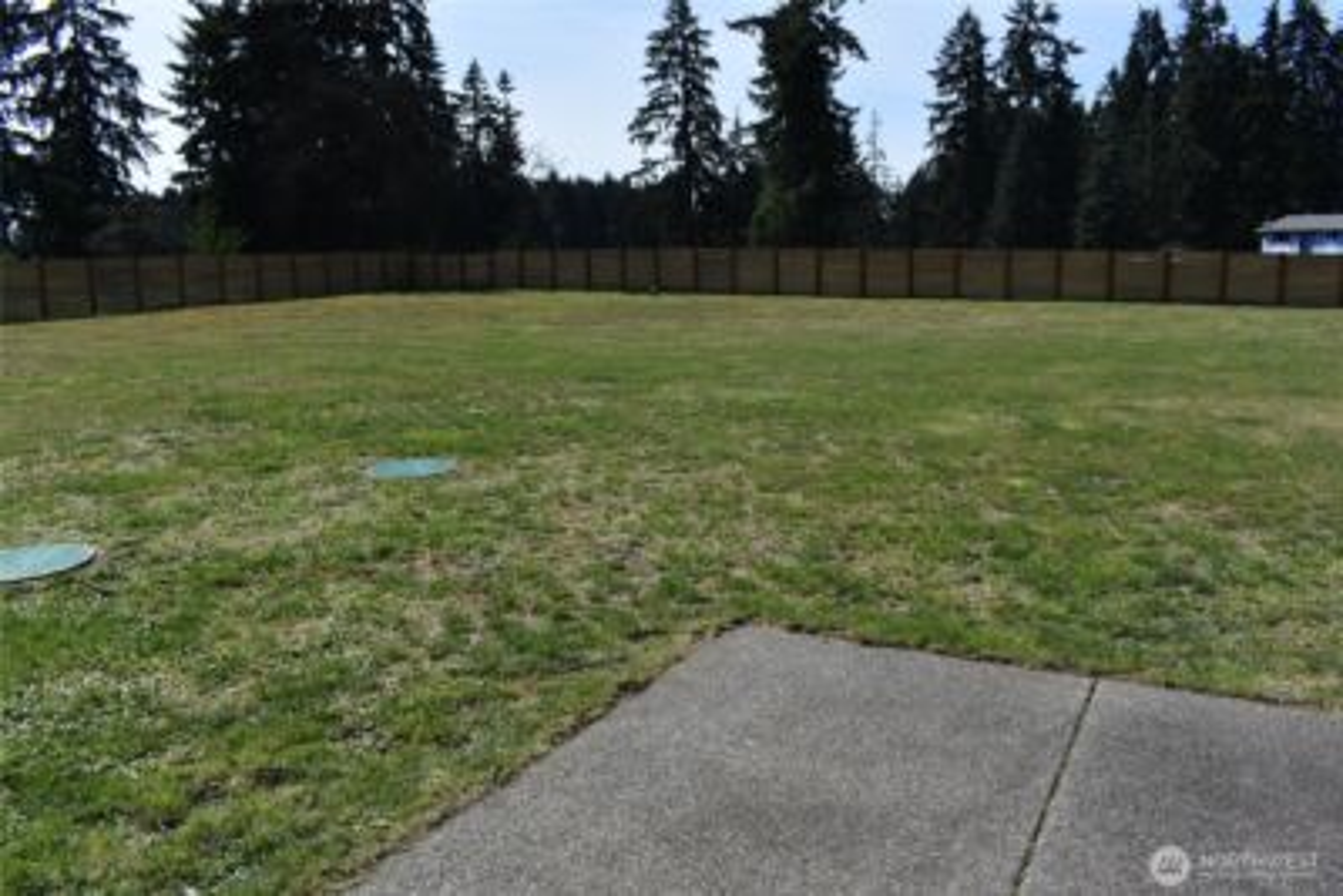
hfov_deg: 67.4
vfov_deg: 48.0
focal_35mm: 27
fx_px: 1008
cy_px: 448
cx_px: 672
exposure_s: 1/320
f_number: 9
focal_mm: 18
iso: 100
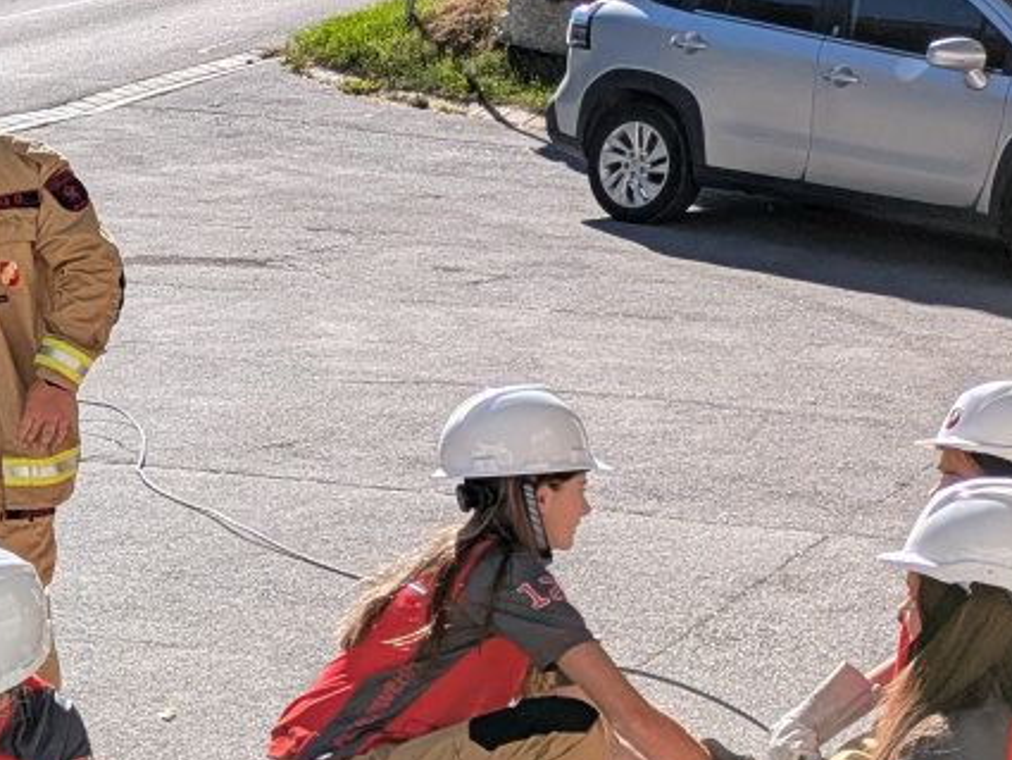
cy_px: 469
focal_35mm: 94
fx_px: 2749
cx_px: -524
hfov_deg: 18.4
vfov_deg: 15.7
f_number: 1.89
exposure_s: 1/1821
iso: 44
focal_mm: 5.43
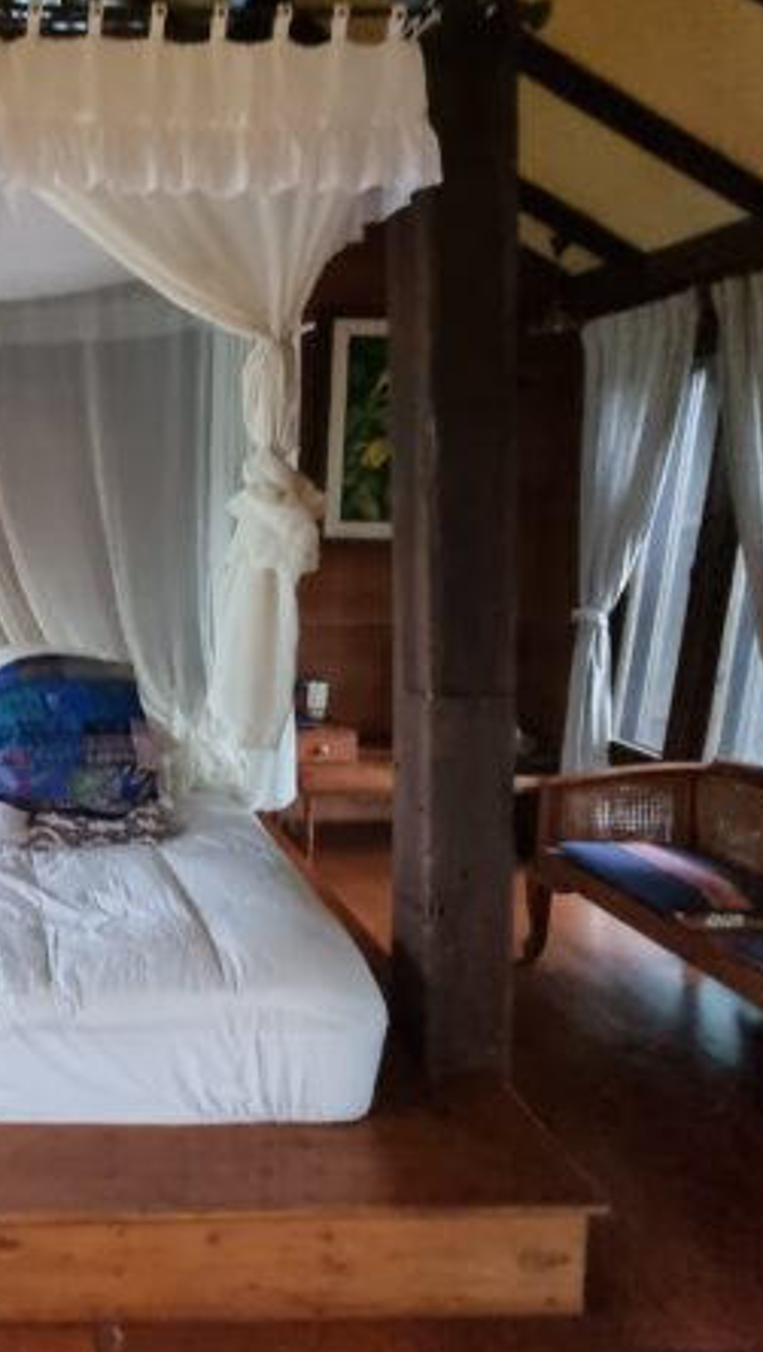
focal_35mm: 22
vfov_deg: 80.3
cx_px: -8
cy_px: 550
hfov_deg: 43.7
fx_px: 790
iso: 640
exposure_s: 1/25
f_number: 2.2
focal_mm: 2.2
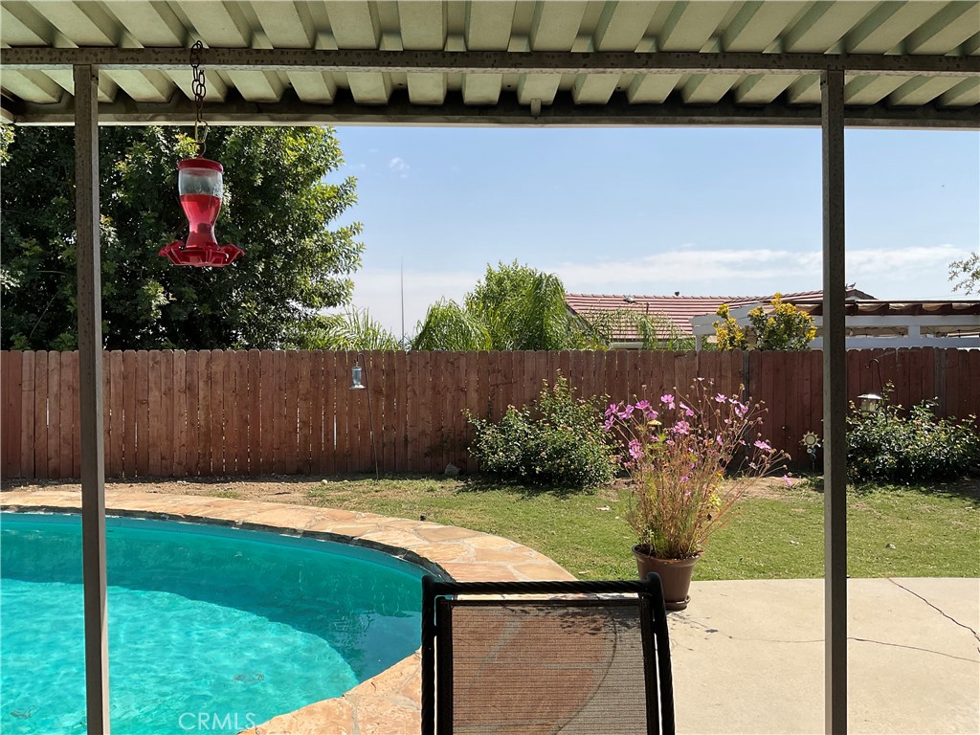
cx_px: 490
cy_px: 368
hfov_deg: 61.7
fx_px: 821
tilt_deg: -1.2
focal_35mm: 29
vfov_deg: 48.2
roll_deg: +0.1
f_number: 1.8
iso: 16
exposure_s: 1/2227
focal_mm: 3
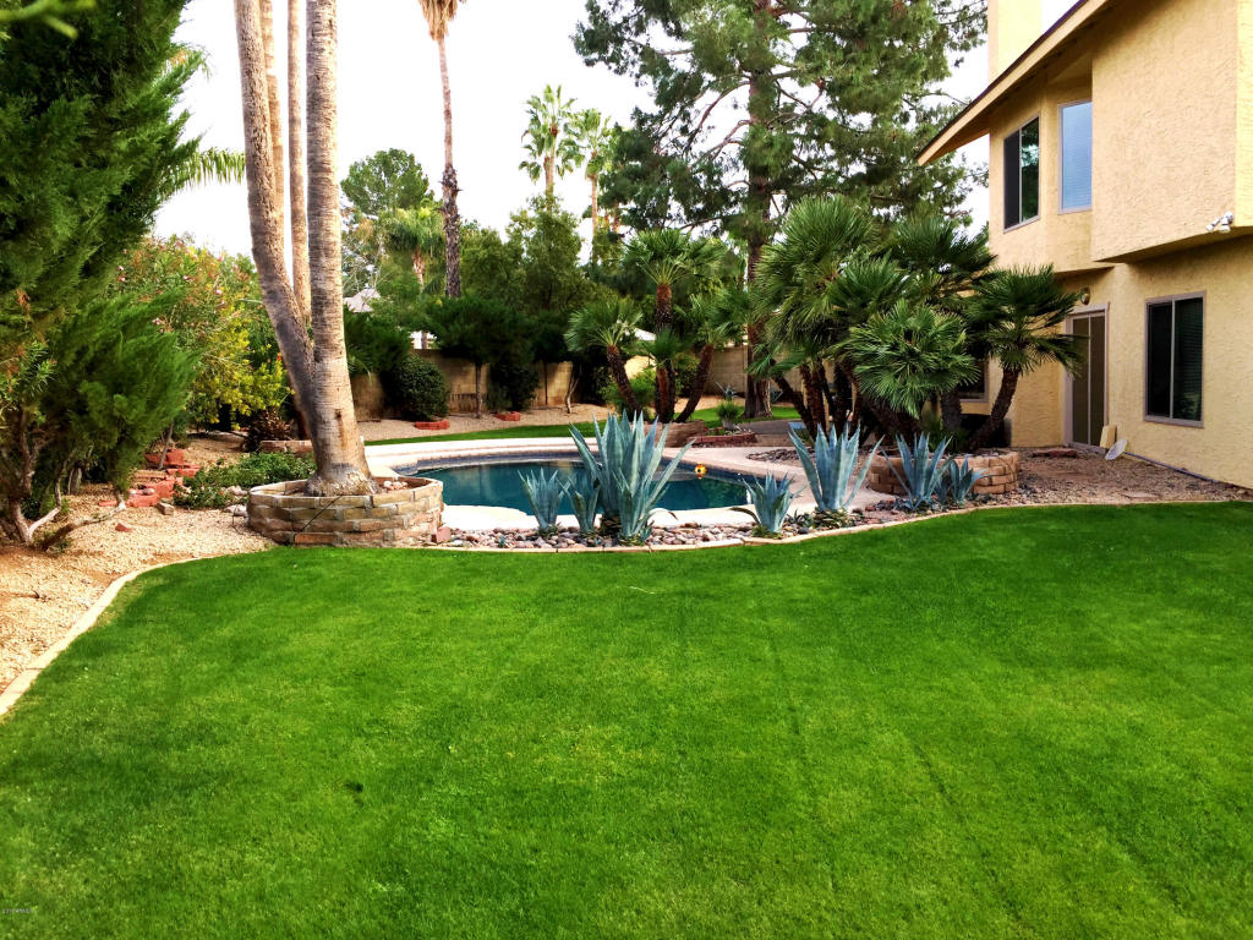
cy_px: 470
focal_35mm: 29
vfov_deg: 48.2
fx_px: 1050
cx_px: 626
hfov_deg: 61.7
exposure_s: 1/363
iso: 32
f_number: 2.2
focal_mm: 4.15
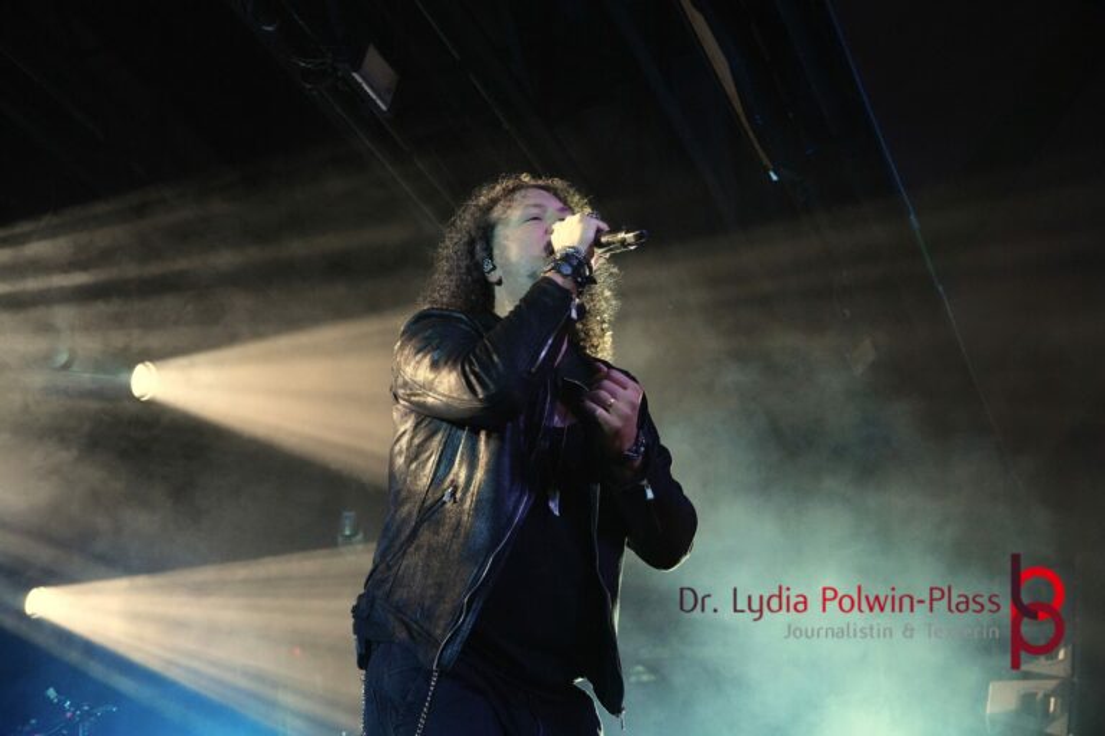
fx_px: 1657
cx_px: 552
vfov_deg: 25.1
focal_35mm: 54
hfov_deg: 36.9
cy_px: 368
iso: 6400
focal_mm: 36
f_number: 4
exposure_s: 1/60
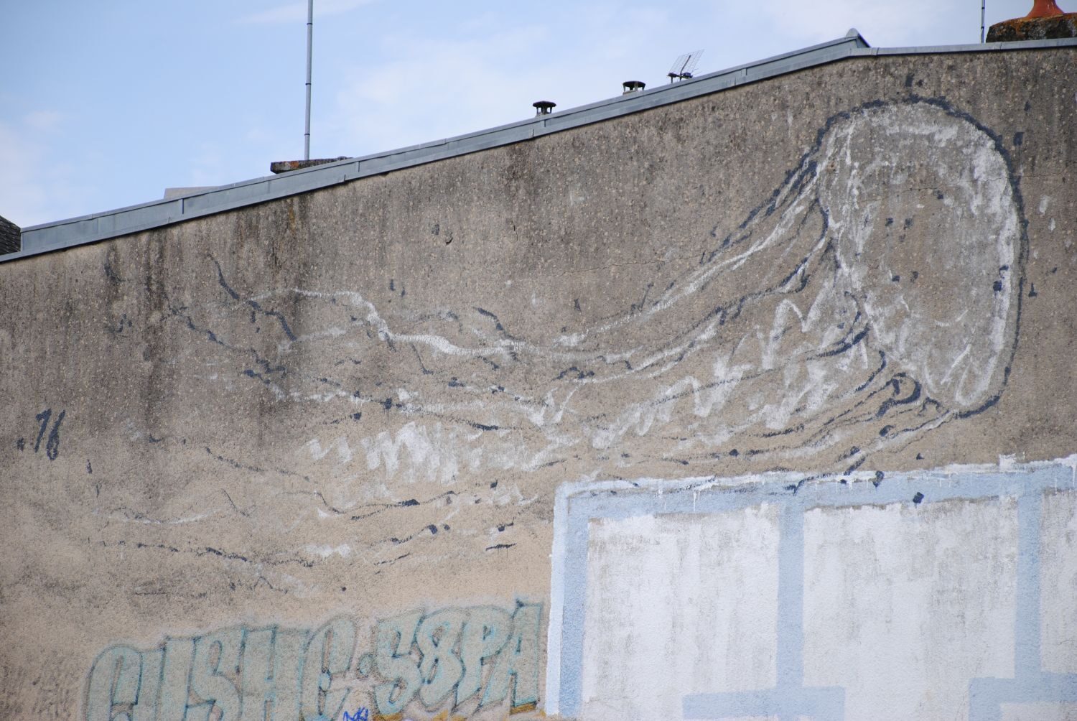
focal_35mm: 142
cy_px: 360
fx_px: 4268
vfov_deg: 9.7
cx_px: 538
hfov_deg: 14.4
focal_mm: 95
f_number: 5.3
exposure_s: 1/800
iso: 200
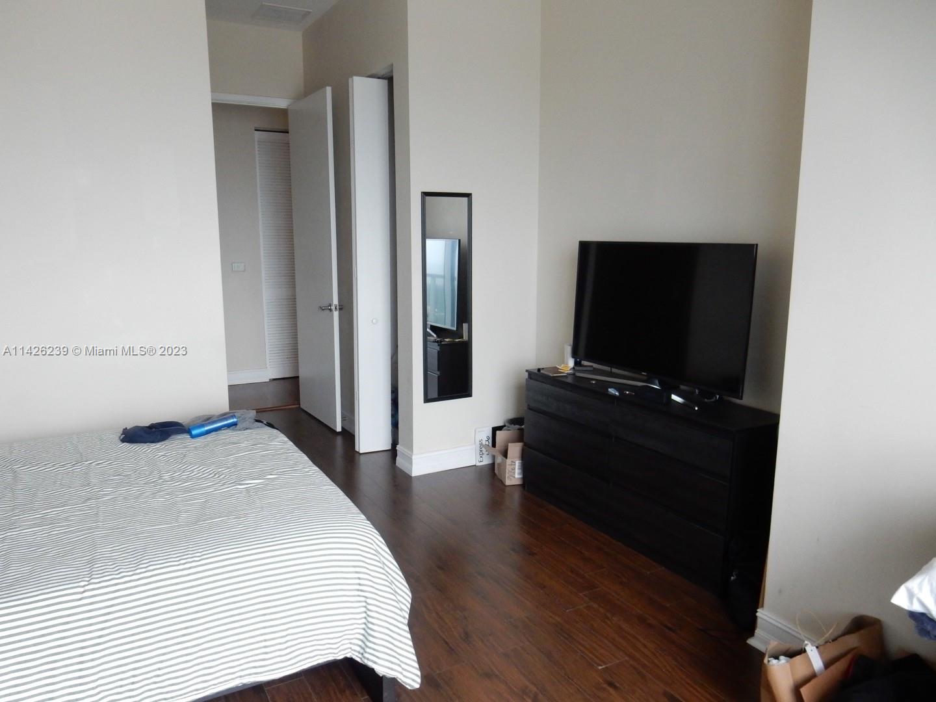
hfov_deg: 69.4
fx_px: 676
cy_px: 351
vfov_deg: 54.9
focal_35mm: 25
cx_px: 468
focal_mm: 4.5
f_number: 3.7
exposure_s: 1/100
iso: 400
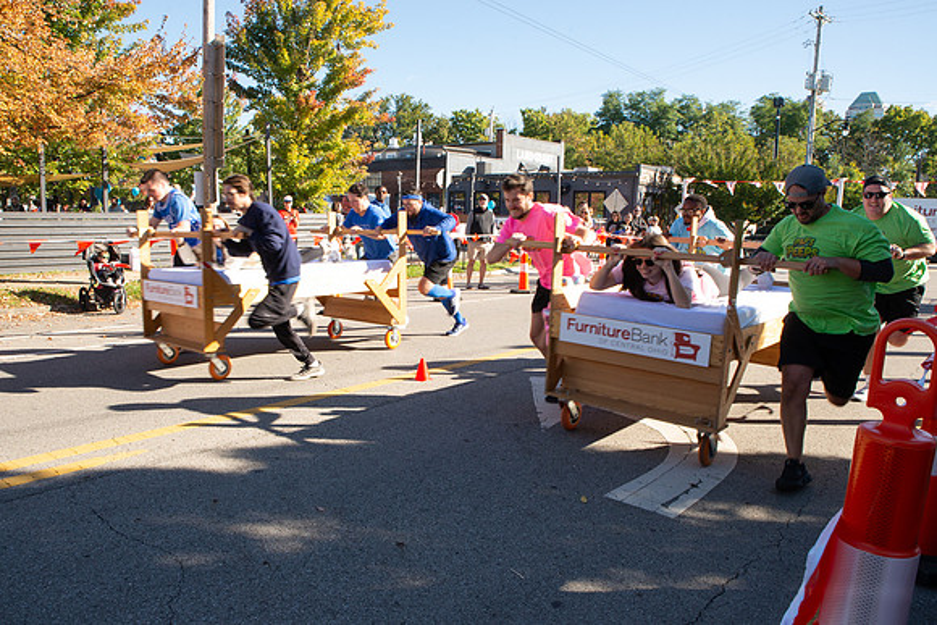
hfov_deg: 68.2
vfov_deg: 48.7
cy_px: 328
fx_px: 691
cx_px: 431
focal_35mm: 27
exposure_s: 1/200
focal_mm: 24
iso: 800
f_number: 13
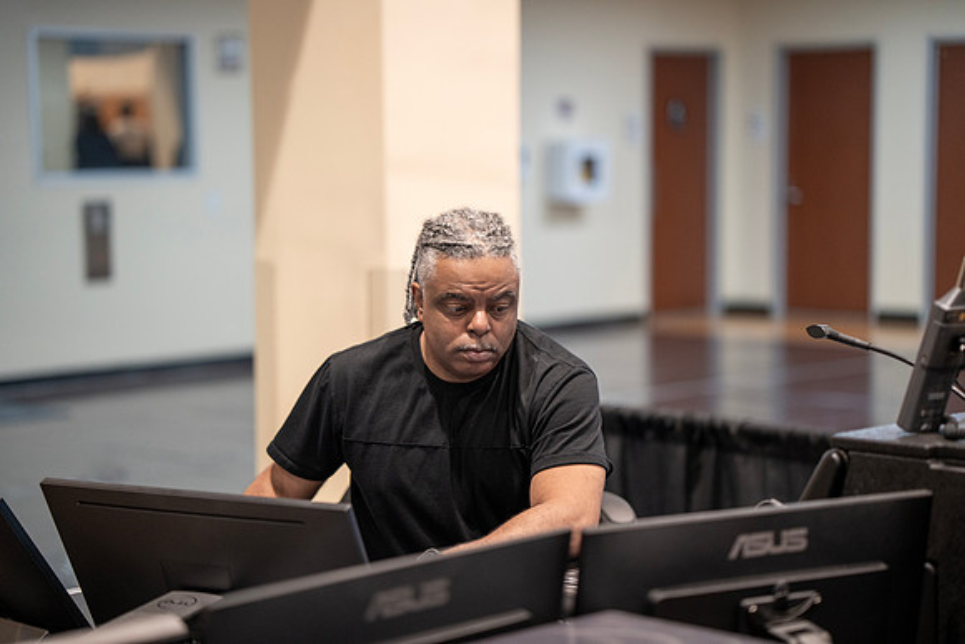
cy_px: 322
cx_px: 482
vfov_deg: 16.1
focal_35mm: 85
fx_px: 2279
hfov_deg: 23.9
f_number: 1.8
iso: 800
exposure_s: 1/125
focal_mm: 85
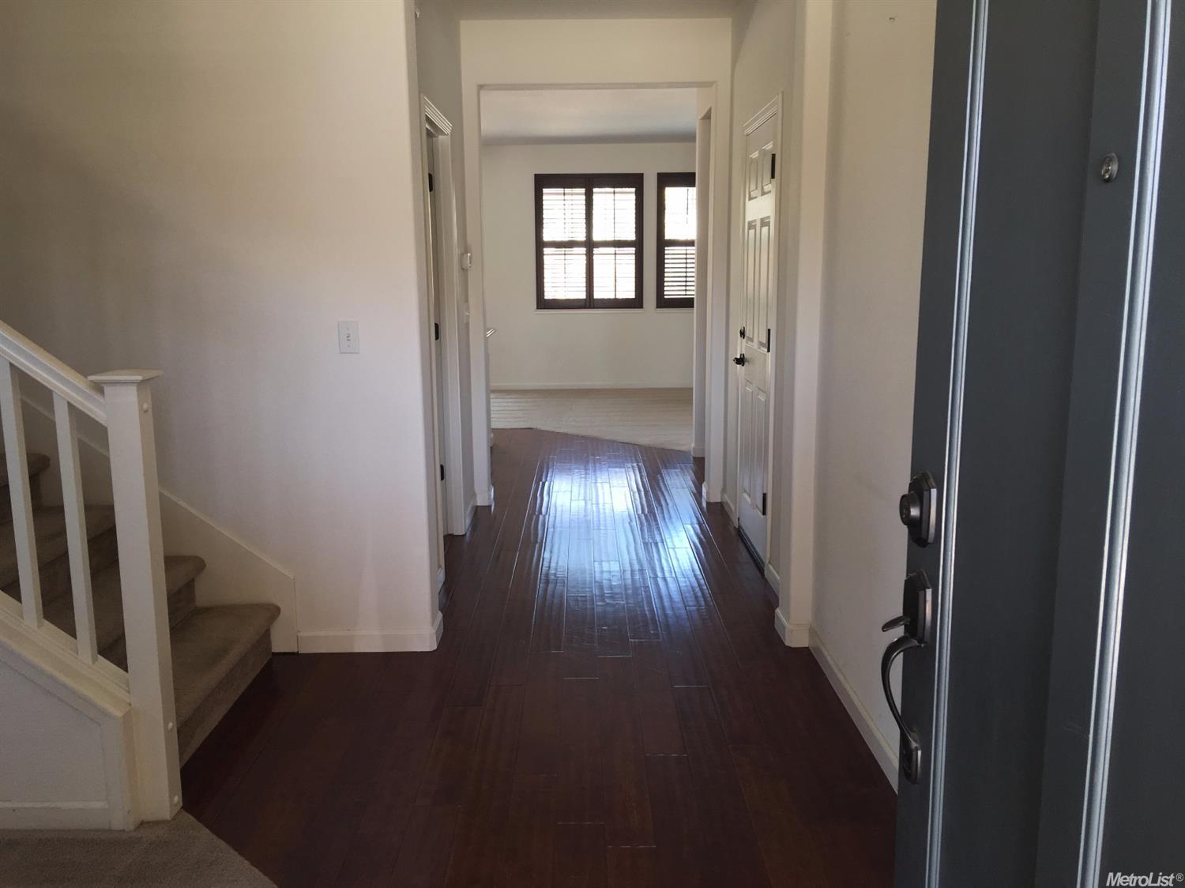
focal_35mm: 29
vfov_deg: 48.2
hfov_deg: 61.7
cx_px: 592
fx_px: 992
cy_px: 444
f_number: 2.2
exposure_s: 1/30
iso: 32
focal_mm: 4.15
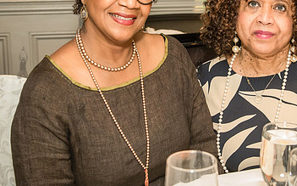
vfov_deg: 18.0
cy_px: 56
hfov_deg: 28.5
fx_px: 583
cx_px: 186
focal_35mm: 72
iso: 1600
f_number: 3.5
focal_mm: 32
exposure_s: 1/160
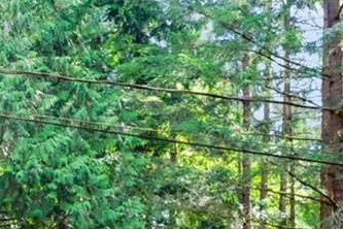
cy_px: 358
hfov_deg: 19.8
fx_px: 915
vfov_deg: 13.3
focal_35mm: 96
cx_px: -83
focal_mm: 20
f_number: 3.5
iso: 320
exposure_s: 1/320
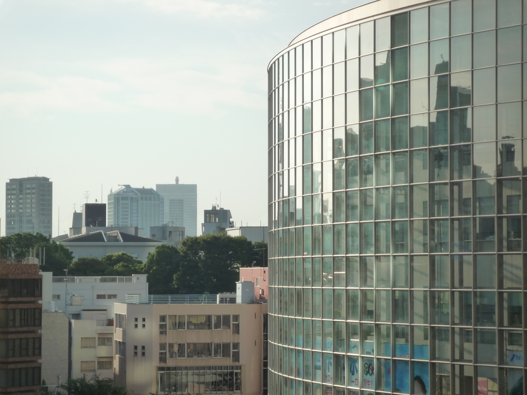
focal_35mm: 125
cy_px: 198
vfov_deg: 11.9
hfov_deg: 15.8
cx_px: 264
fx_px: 1903
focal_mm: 22
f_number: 5.9
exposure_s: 1/320
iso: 160
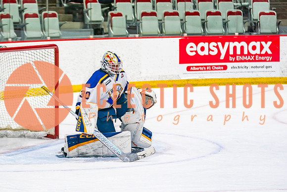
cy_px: 123
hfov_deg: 12.3
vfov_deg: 8.2
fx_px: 1330
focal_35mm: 167
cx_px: 112
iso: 400
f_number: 2.8
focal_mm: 105
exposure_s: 1/640
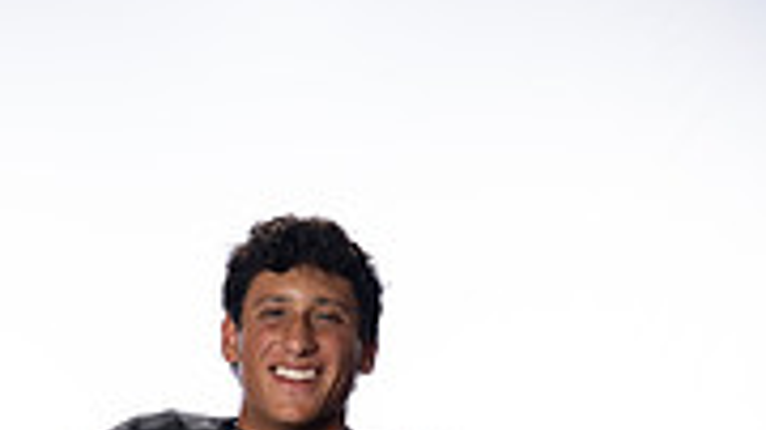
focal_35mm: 110
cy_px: 941
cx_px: 285
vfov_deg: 10.0
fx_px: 2233
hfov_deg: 19.4
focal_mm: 42
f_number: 4
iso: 400
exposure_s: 1/250
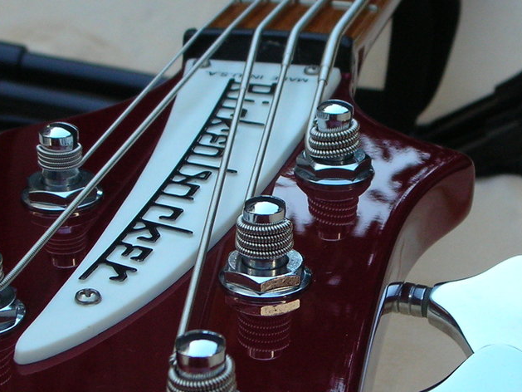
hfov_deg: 22.0
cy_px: 259
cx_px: 322
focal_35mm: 89
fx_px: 1342
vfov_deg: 16.6
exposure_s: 1/120
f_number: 3
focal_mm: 5.8
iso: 50
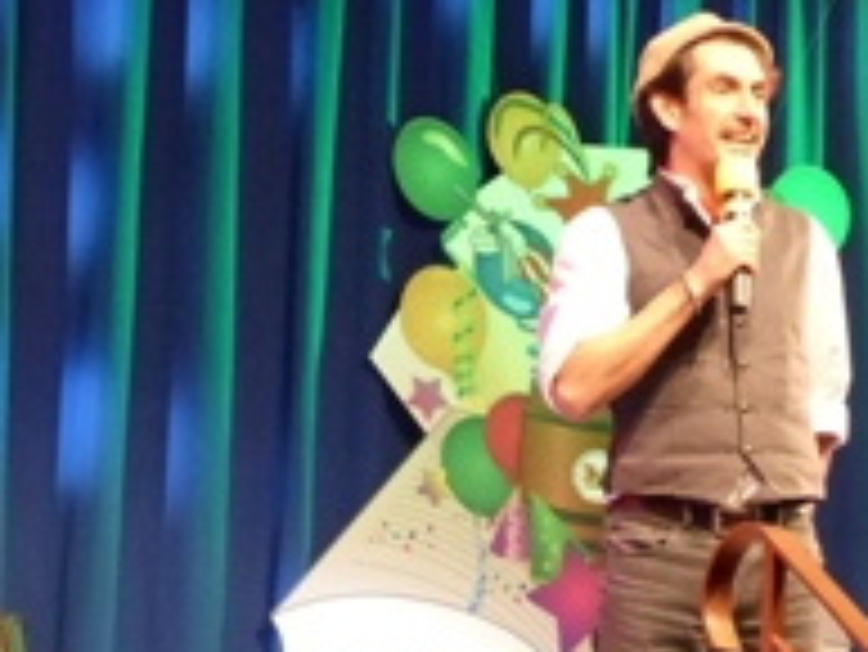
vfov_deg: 9.3
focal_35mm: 159
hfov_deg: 12.4
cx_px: 666
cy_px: 544
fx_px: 3989
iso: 800
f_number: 2.8
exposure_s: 1/50
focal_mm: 10.5
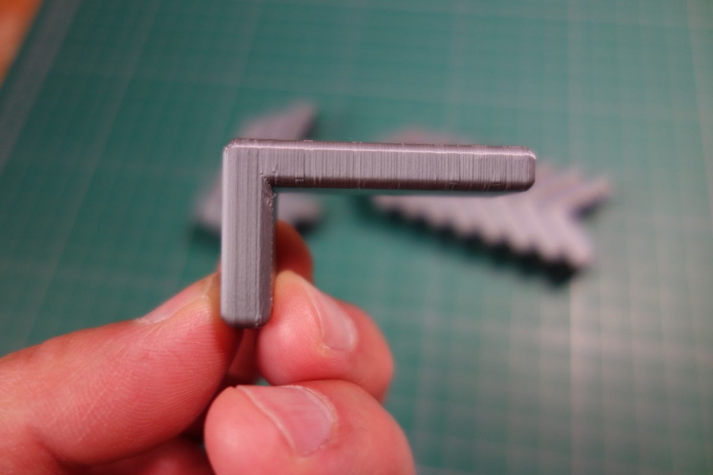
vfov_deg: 46.4
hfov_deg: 65.5
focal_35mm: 28
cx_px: 356
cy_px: 238
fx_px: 555
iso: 125
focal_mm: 10.4
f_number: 1.8
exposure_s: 1/40
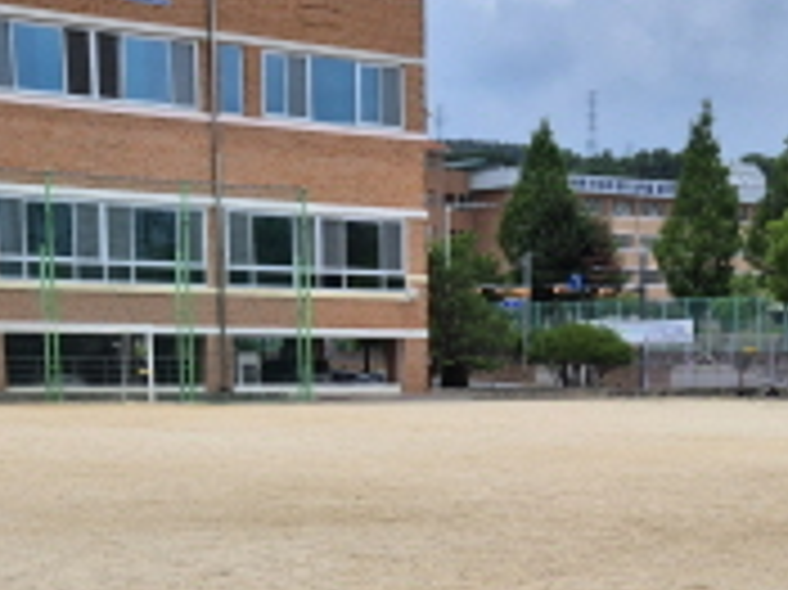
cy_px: 689
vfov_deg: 16.9
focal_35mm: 84
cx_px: 549
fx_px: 1911
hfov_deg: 23.2
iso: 25
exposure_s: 1/3072
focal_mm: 5.4
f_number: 1.8
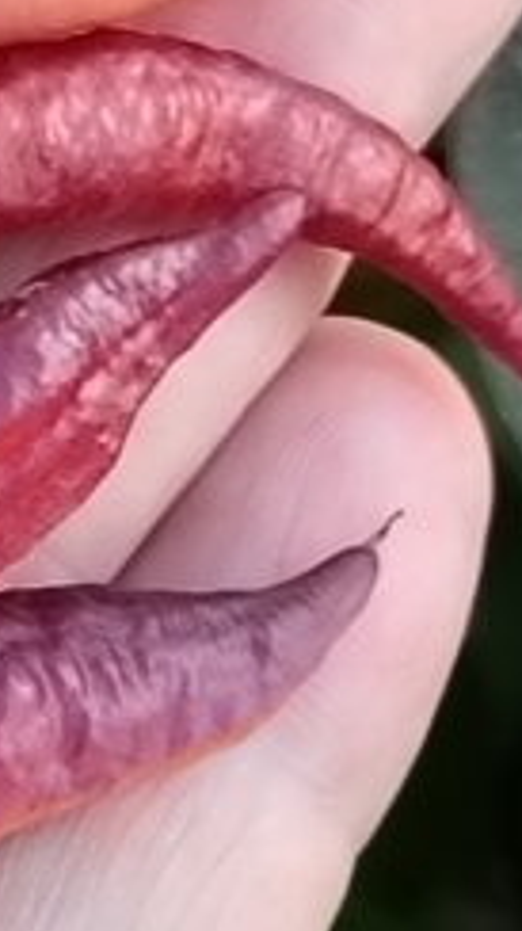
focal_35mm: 197
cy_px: 546
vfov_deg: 10.9
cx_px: -756
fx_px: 4854
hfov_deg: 5.9
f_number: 1.75
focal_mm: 5.25
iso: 473
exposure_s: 1/33.3
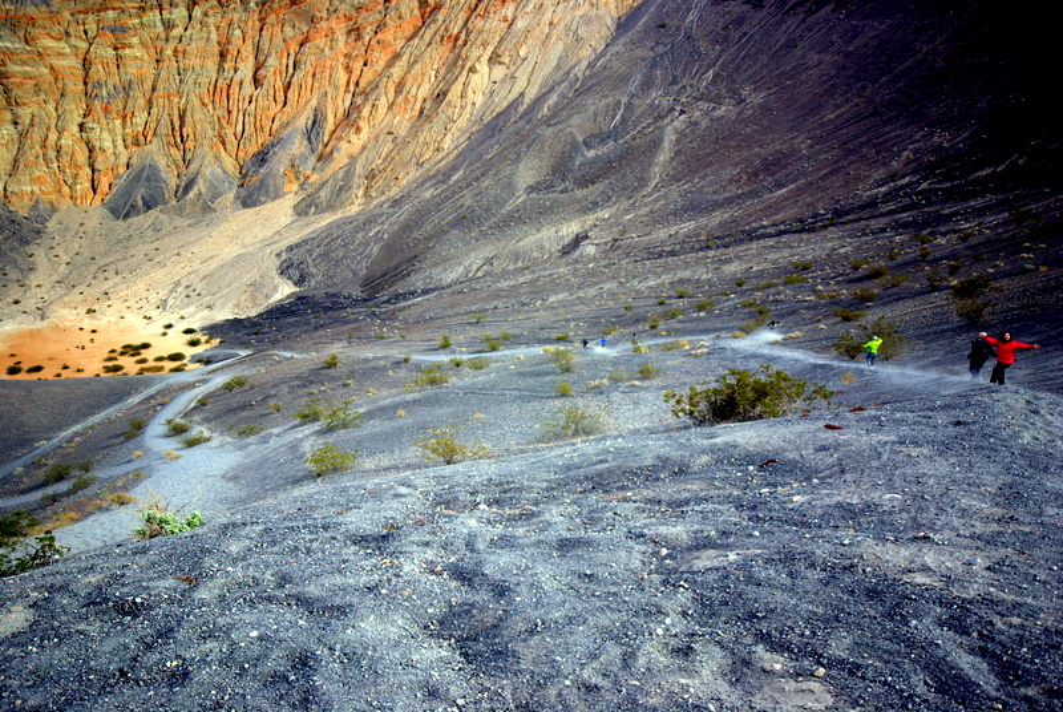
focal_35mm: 30
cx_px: 532
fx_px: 887
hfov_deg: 61.9
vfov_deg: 43.7
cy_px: 356
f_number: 5.6
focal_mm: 20
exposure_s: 1/350
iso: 100
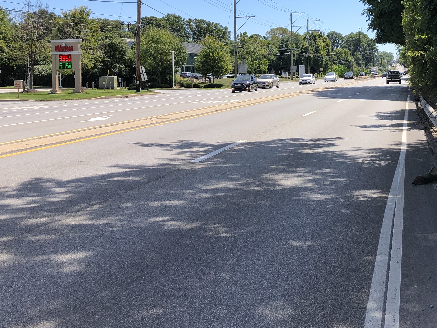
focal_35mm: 54
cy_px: 64
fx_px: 682
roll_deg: +1.3
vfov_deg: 26.5
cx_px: 310
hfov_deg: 35.0
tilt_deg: +1.0
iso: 20
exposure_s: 1/1473
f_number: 1.8
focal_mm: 4
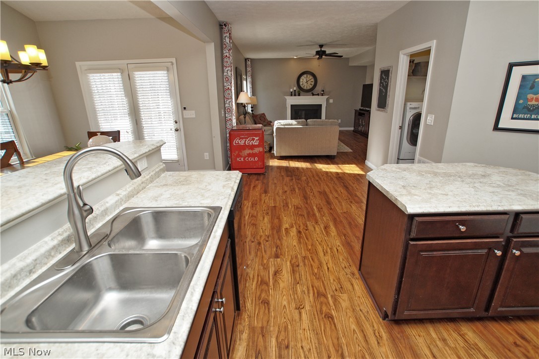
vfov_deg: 72.0
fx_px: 247
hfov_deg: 95.0
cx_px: 270
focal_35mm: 16
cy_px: 180
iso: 160
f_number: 4.5
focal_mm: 11
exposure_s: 1/60
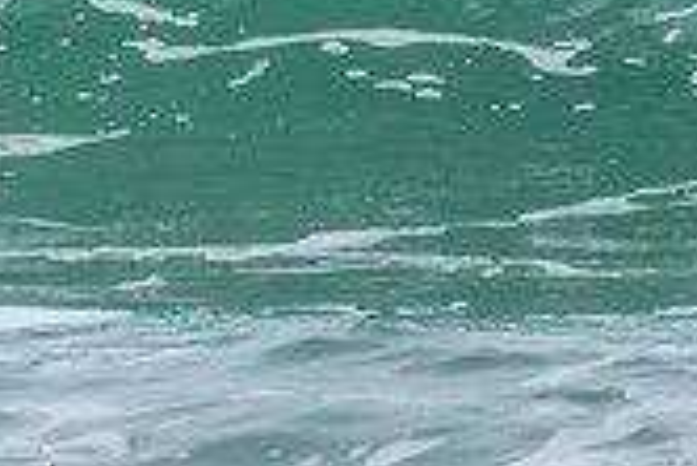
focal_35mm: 3845
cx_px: -504
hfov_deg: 0.5
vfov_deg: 0.4
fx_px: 74507
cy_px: -455
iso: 2200
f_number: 11
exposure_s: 1/2000
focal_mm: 800
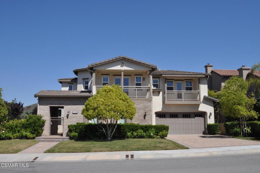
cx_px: 130
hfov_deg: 53.2
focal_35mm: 36
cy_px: 86
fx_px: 260
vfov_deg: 36.8
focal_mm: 24
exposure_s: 1/400
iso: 200
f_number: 10
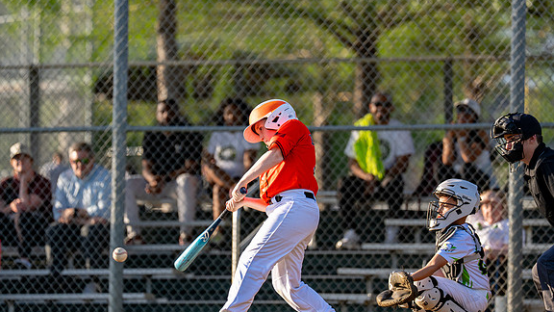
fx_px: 5068
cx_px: 286
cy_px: 161
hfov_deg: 6.3
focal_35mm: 345
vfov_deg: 3.5
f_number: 2.8
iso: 400
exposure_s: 1/2500
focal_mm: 200
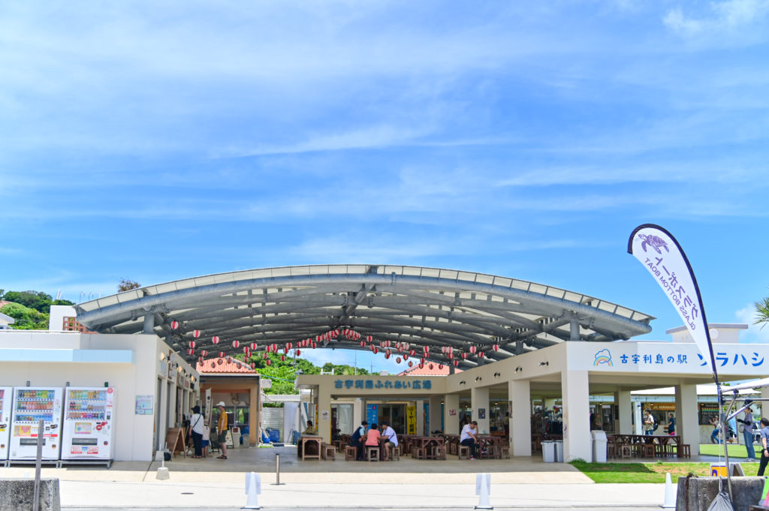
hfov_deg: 48.5
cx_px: 384
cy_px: 256
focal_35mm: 40
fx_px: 854
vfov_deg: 33.3
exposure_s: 1/1000
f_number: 4
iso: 100
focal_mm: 40
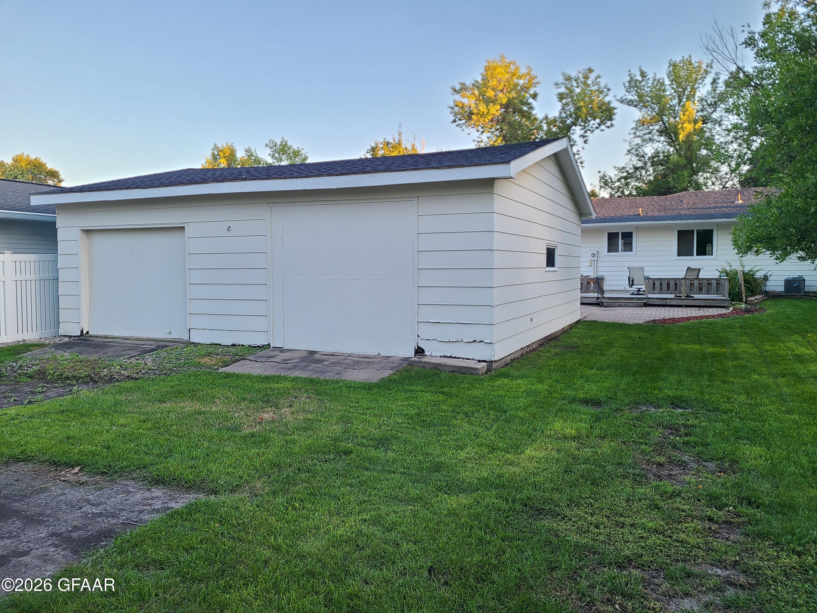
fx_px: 614
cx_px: 408
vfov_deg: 53.1
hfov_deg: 67.3
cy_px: 306
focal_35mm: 26
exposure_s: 1/100
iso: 50
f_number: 1.8
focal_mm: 5.4
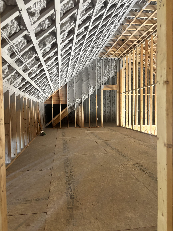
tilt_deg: -1.1
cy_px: 116
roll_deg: +0.8
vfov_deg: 67.3
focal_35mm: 26
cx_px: 86
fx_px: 173
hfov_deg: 53.1
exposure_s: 1/60
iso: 400
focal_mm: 5.96
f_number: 1.6
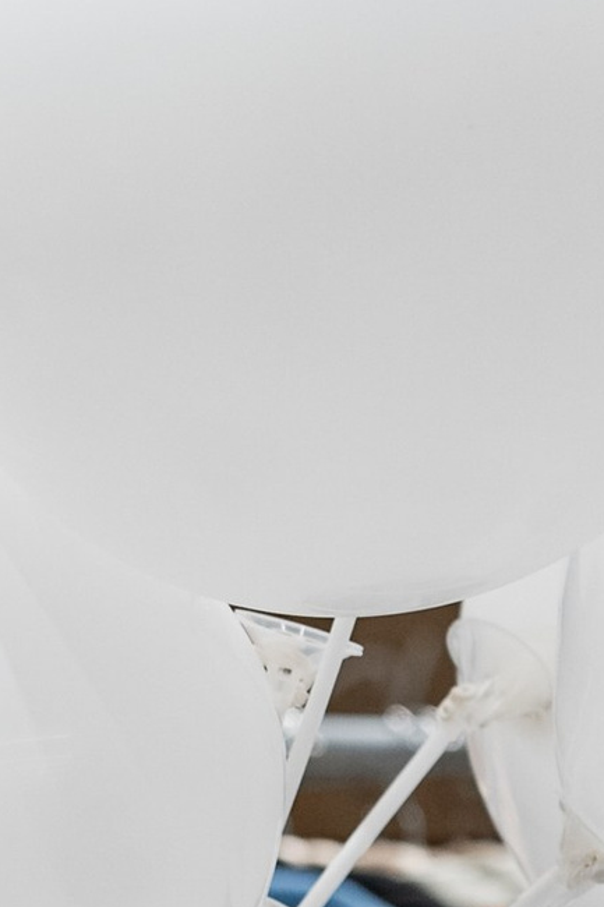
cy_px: 1016
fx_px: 8183
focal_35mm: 325
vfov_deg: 6.3
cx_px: -651
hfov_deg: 4.2
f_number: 4
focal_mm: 55
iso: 800
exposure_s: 1/250
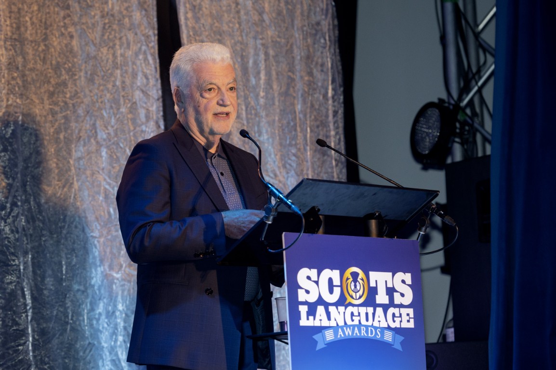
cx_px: 278
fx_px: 2084
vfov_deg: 10.1
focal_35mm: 135
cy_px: 185
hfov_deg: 15.2
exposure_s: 1/125
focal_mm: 135
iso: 1250
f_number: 3.2
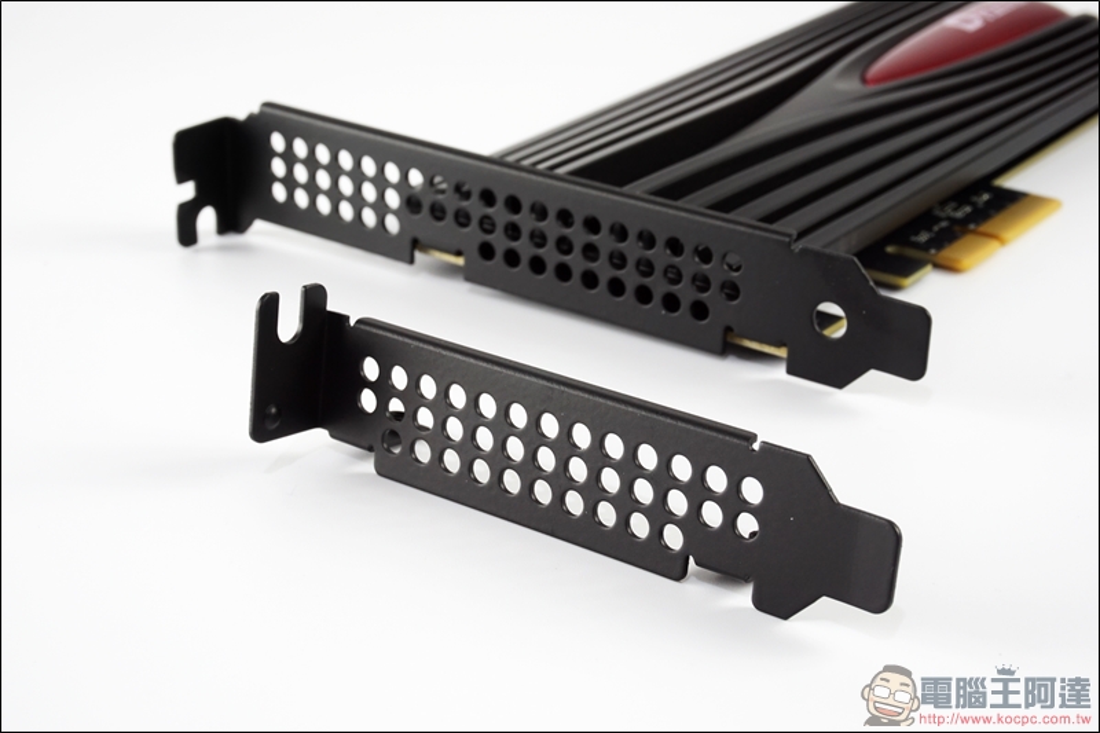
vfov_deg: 21.6
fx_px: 1924
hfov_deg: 31.9
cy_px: 366
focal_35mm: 63
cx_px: 550
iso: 400
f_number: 16
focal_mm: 42
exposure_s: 1/2.5
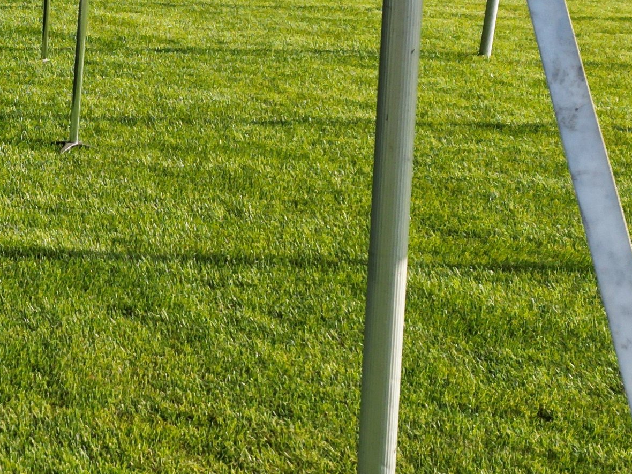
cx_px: -334
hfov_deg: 20.3
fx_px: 1497
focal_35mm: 82
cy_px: 88
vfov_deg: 17.8
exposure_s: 1/1600
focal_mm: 6.72
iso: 120
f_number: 1.7
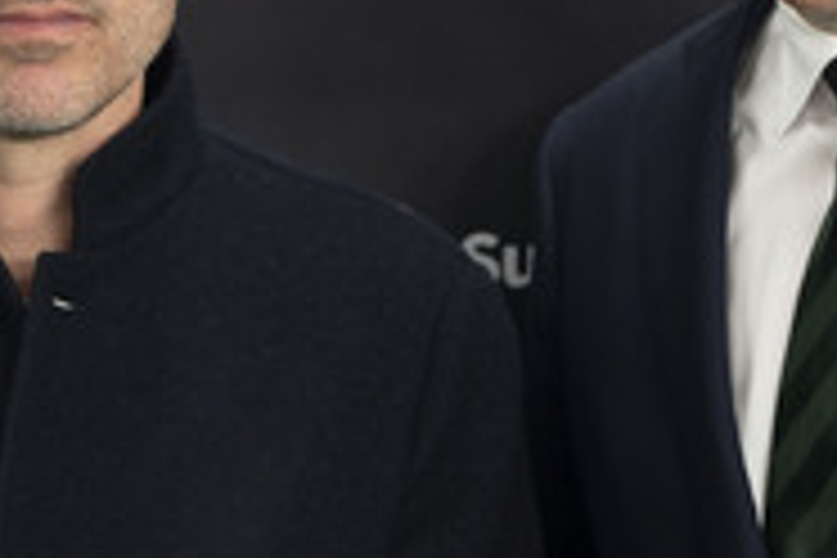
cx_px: 493
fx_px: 10369
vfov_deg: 3.1
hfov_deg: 4.6
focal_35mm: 446
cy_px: 15
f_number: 4.5
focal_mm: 178
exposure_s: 1/200
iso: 400
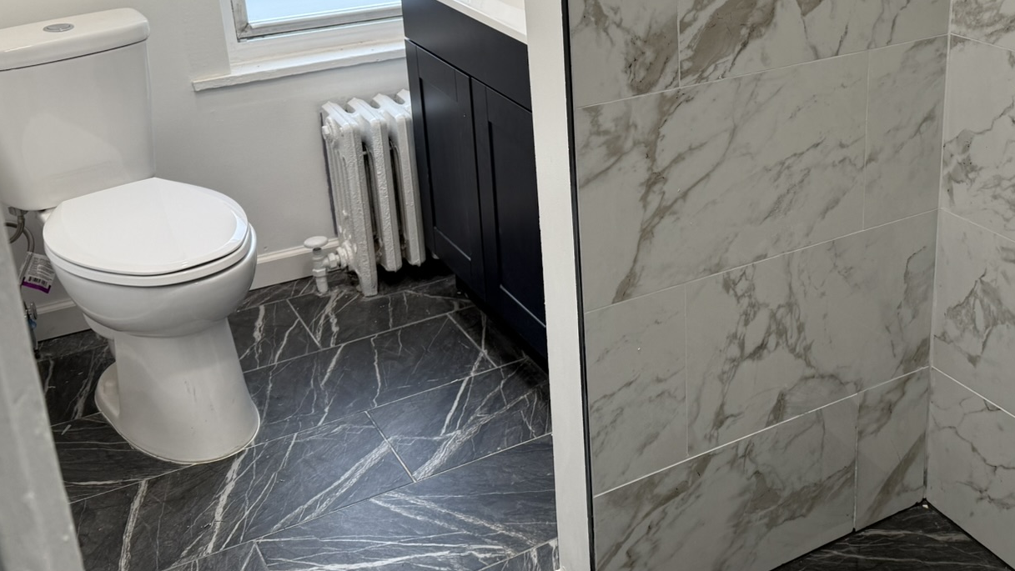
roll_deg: +1.1
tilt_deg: -19.6
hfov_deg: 45.6
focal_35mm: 44
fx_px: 1184
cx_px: 691
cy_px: 146
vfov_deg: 26.8
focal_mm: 6.76
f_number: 1.78
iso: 80
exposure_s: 1/120
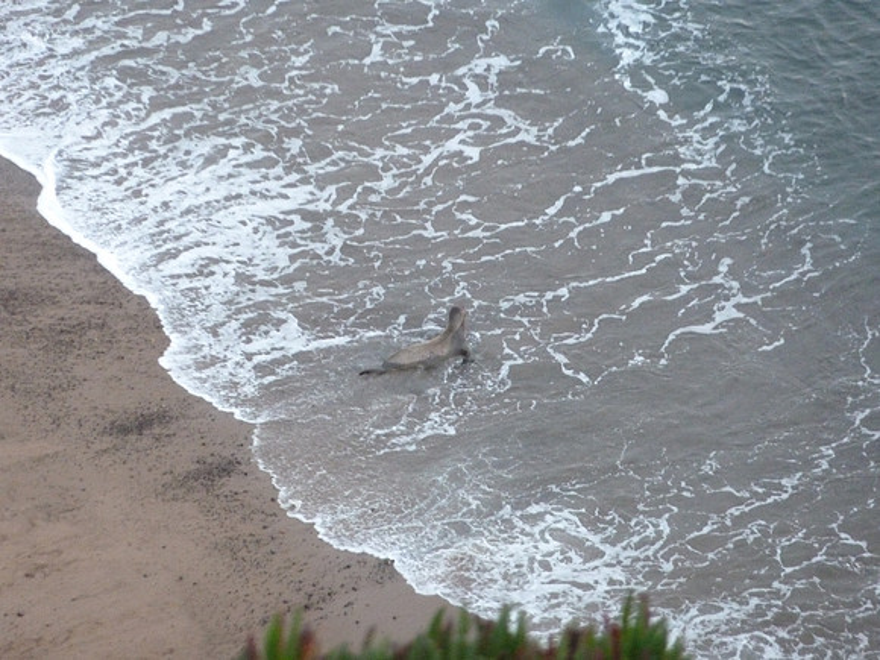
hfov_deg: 6.6
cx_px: 440
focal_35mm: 300
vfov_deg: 5.0
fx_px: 7627
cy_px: 330
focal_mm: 49.2
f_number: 4.9
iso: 800
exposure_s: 1/40
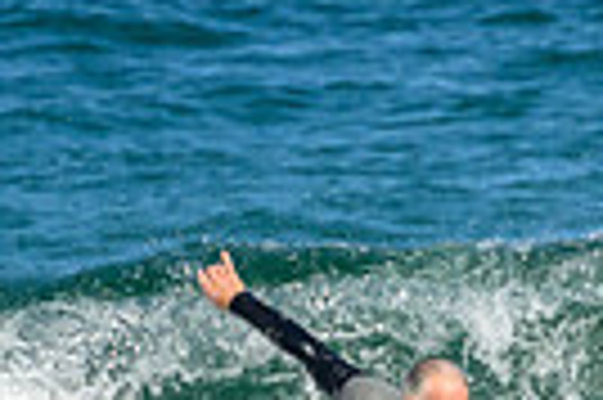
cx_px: 430
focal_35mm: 3993
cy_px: 429
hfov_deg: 0.5
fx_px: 66801
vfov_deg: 0.3
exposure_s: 1/2000
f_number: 11
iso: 1100
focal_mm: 800
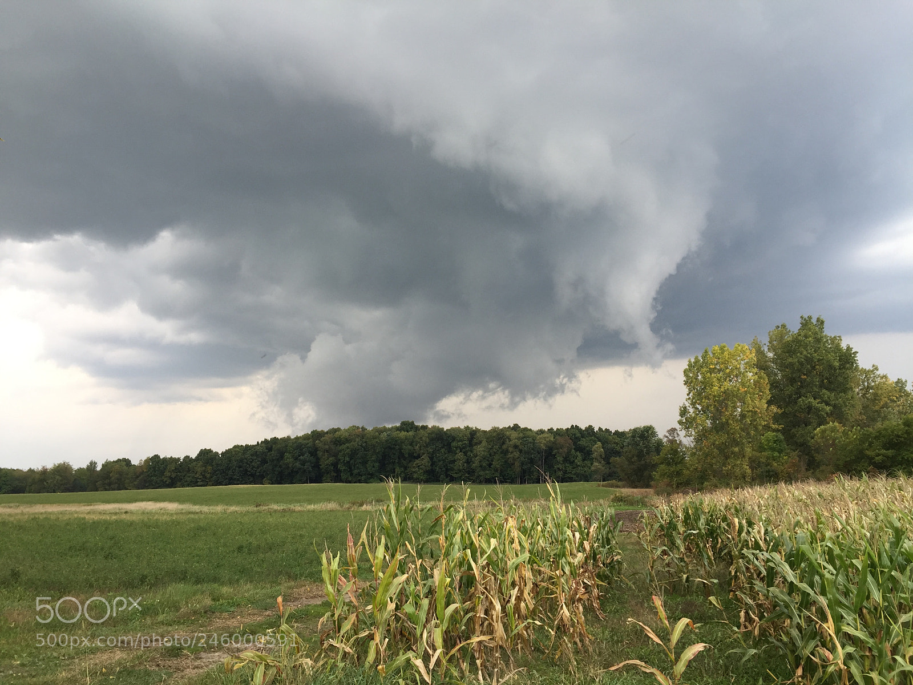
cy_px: 342
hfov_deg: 61.7
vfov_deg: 48.2
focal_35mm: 29
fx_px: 765
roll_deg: +0.2
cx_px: 456
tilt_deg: +10.5
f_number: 2.2
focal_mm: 4.15
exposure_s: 1/149
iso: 32
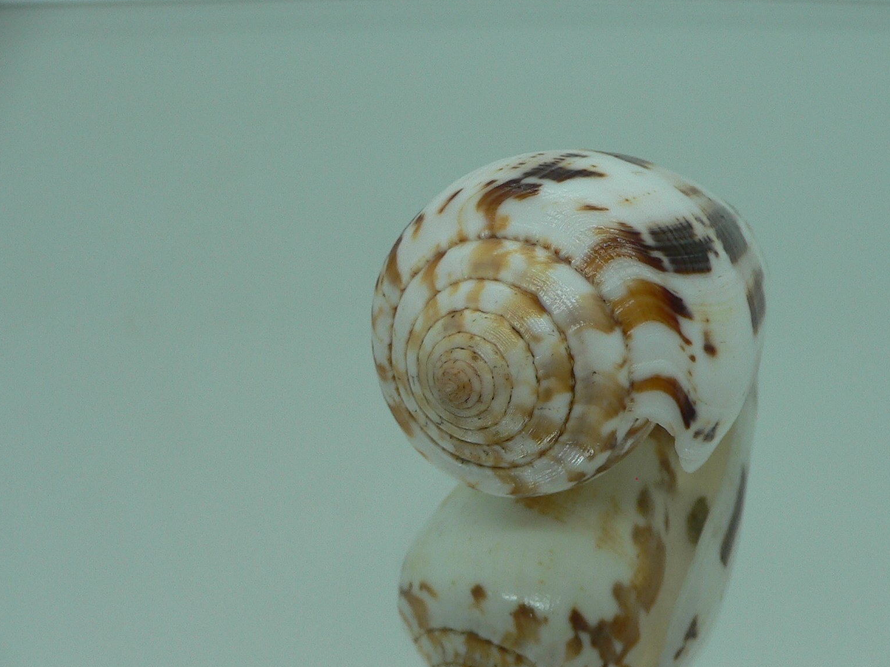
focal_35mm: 46
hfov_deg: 40.9
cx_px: 571
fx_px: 1183
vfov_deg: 31.4
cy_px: 393
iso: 80
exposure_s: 1/80
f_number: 2.8
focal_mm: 4.6
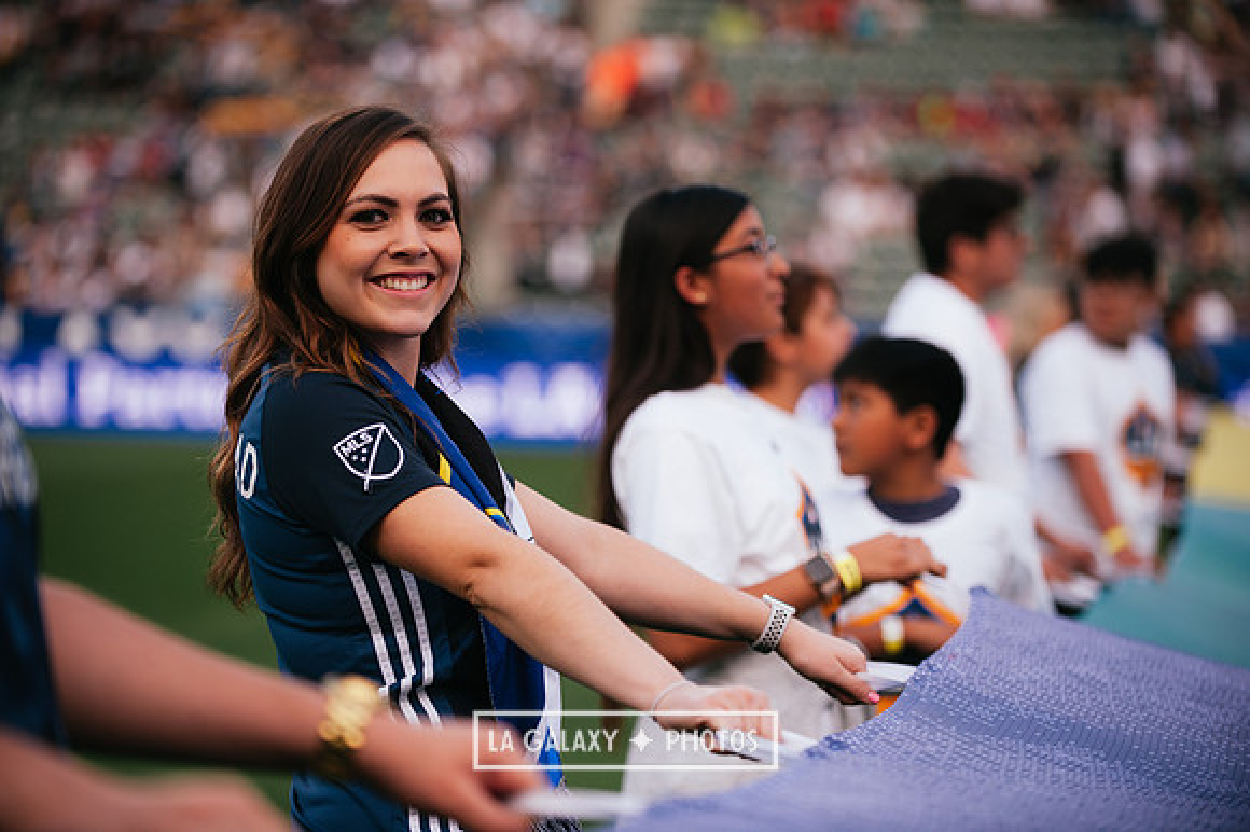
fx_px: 4338
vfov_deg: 11.0
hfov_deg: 16.4
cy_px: 416
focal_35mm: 125
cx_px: 625
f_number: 2.8
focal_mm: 125
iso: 250
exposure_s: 1/800
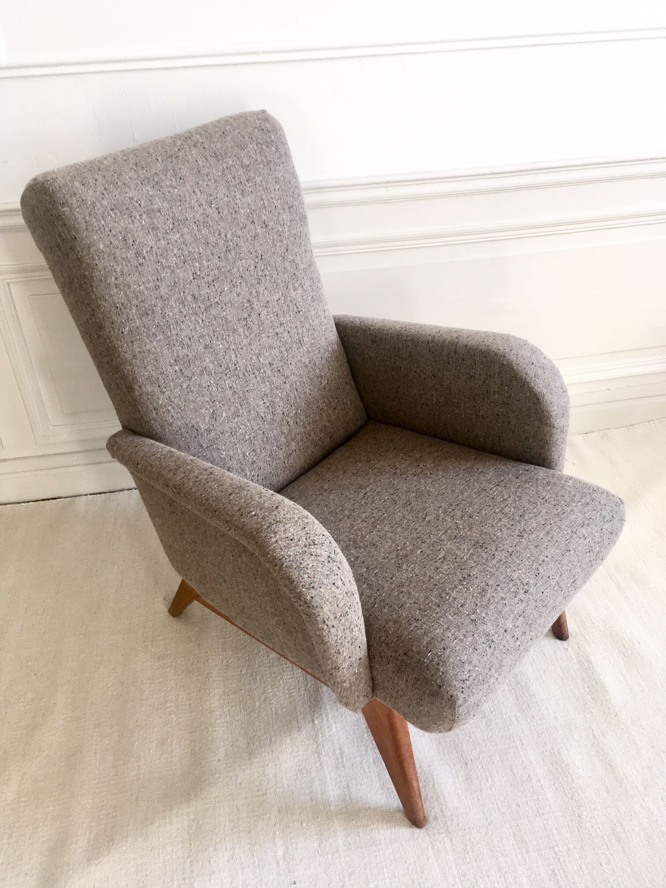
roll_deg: +0.5
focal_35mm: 29
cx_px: 333
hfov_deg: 48.2
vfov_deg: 61.7
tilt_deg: -36.0
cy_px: 444
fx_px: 744
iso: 32
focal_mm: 4.15
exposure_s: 1/50
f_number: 2.2
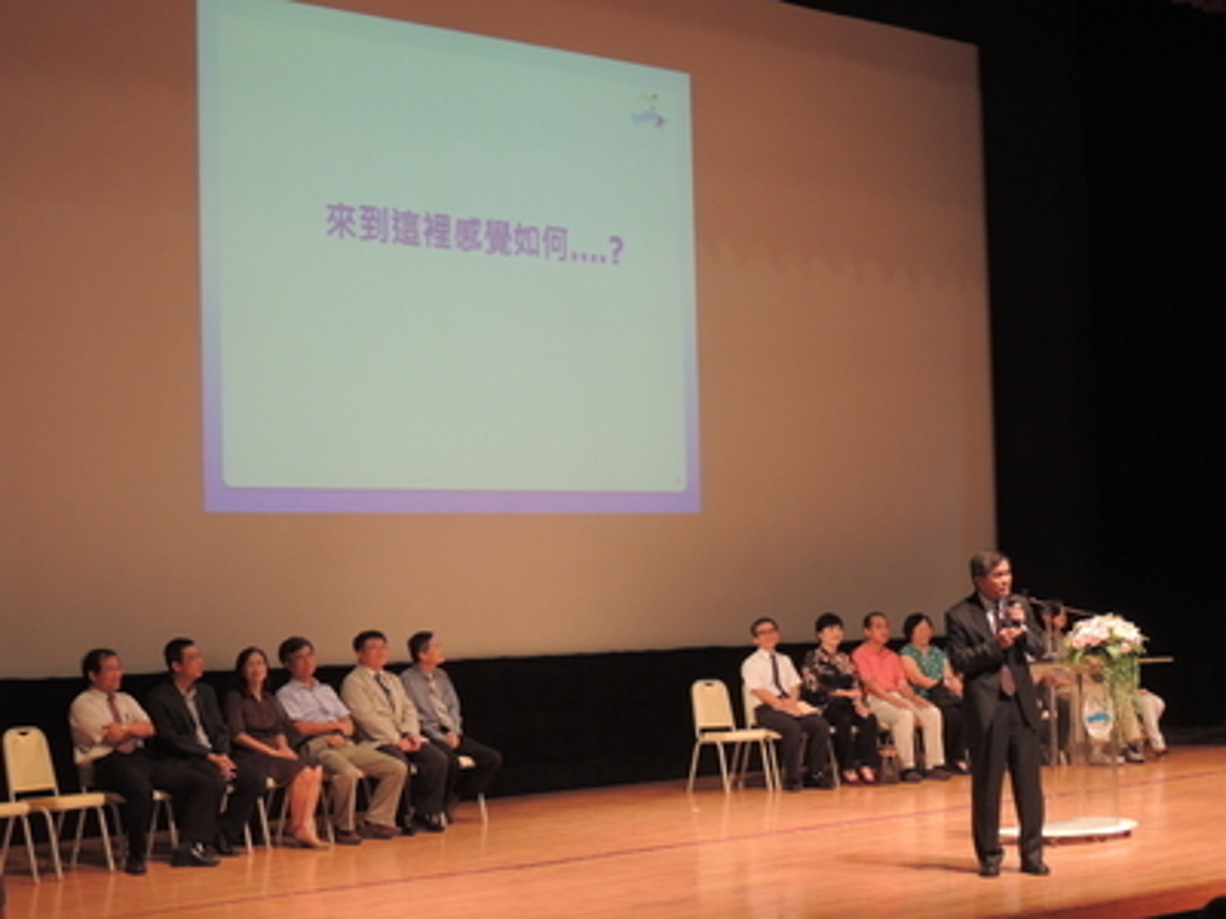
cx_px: 613
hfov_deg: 27.8
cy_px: 460
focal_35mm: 70
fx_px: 2479
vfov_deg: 21.0
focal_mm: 12.4
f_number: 3.9
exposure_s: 1/15
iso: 400
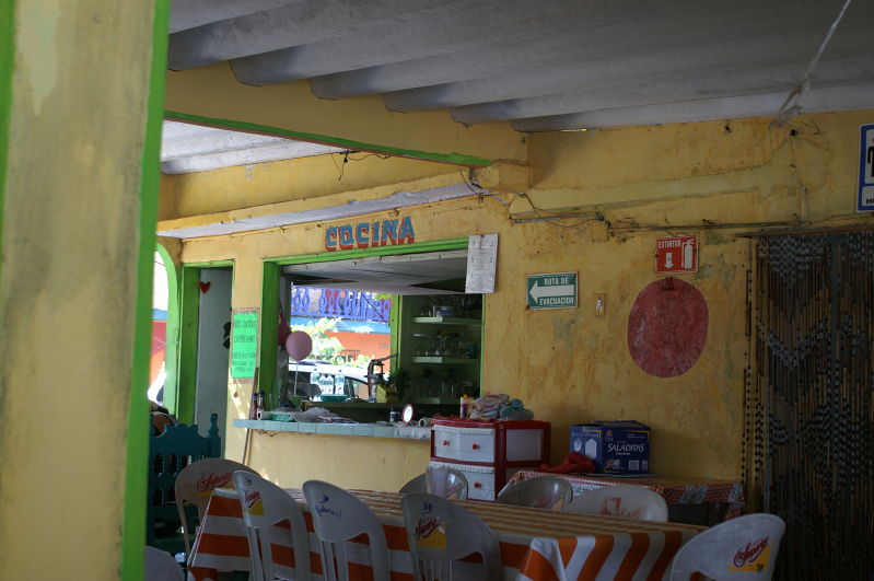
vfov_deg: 25.7
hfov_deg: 37.9
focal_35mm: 52
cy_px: 290
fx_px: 1273
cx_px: 437
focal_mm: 35
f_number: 5.6
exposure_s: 1/30
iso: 100
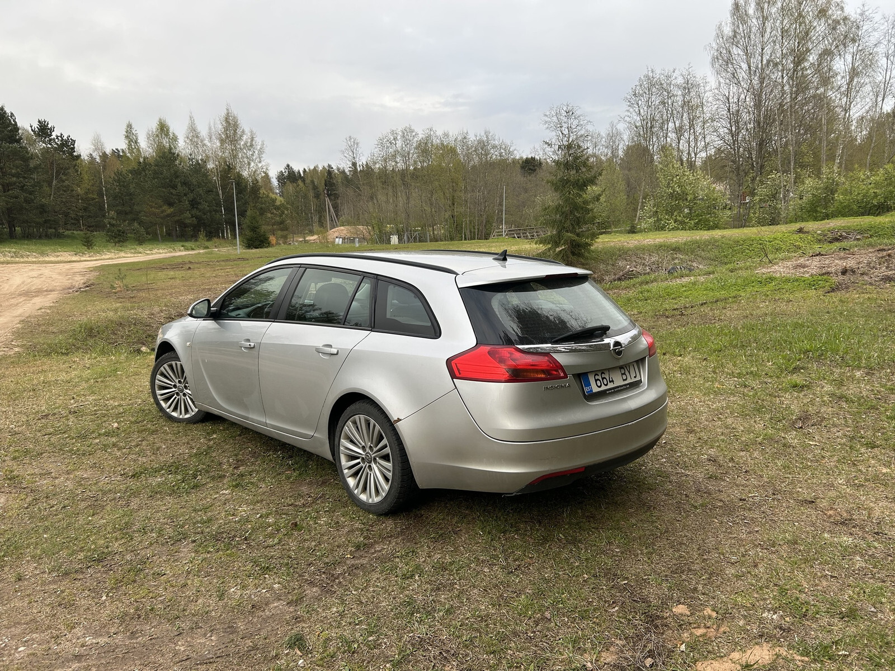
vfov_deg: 53.1
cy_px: 336
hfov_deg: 67.3
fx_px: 672
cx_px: 448
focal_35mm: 26
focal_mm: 5.7
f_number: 1.5
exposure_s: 1/458
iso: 50
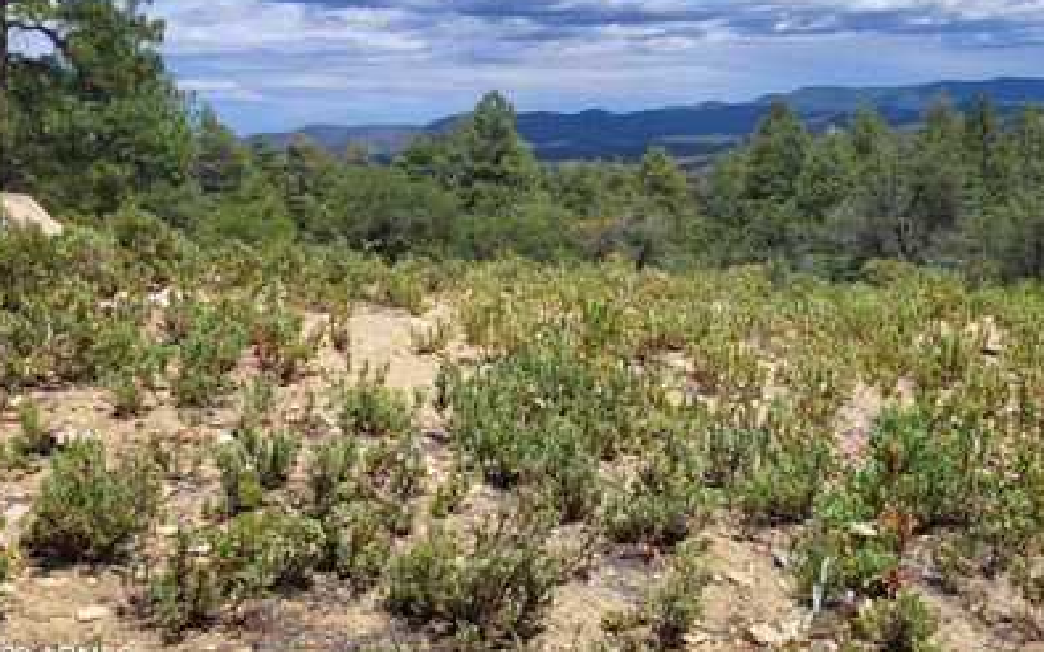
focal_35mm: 35
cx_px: 628
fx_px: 996
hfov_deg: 54.9
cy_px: 205
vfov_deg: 35.8
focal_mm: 5.4
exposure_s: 1/3882
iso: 40
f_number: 1.8
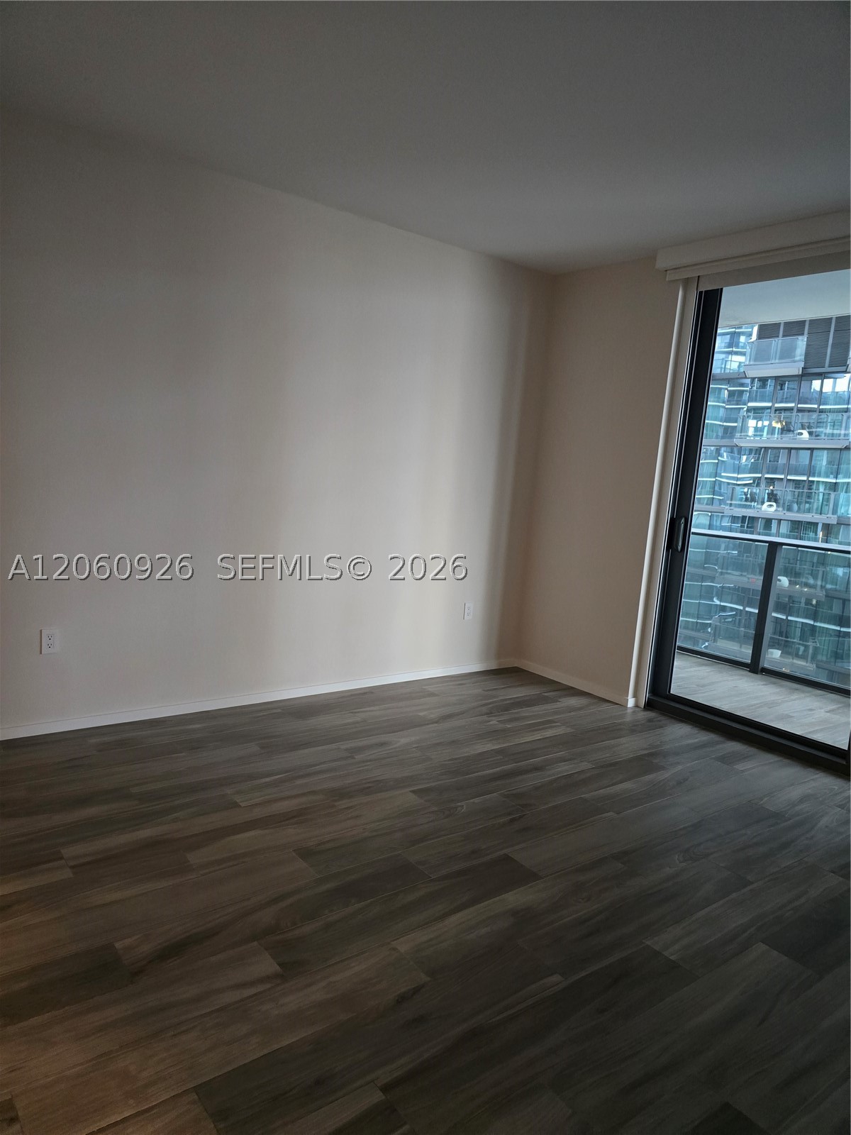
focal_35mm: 23
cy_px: 568
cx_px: 426
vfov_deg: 73.9
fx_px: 754
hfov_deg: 58.9
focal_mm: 6.3
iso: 1000
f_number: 1.7
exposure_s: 1/60
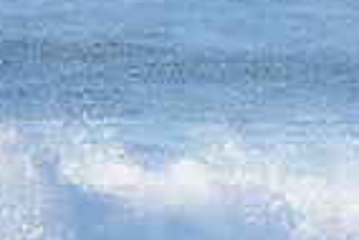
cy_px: 254
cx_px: 535
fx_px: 24986
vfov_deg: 0.6
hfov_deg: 0.8
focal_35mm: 2503
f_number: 5.6
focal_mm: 500
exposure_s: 1/2000
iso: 560
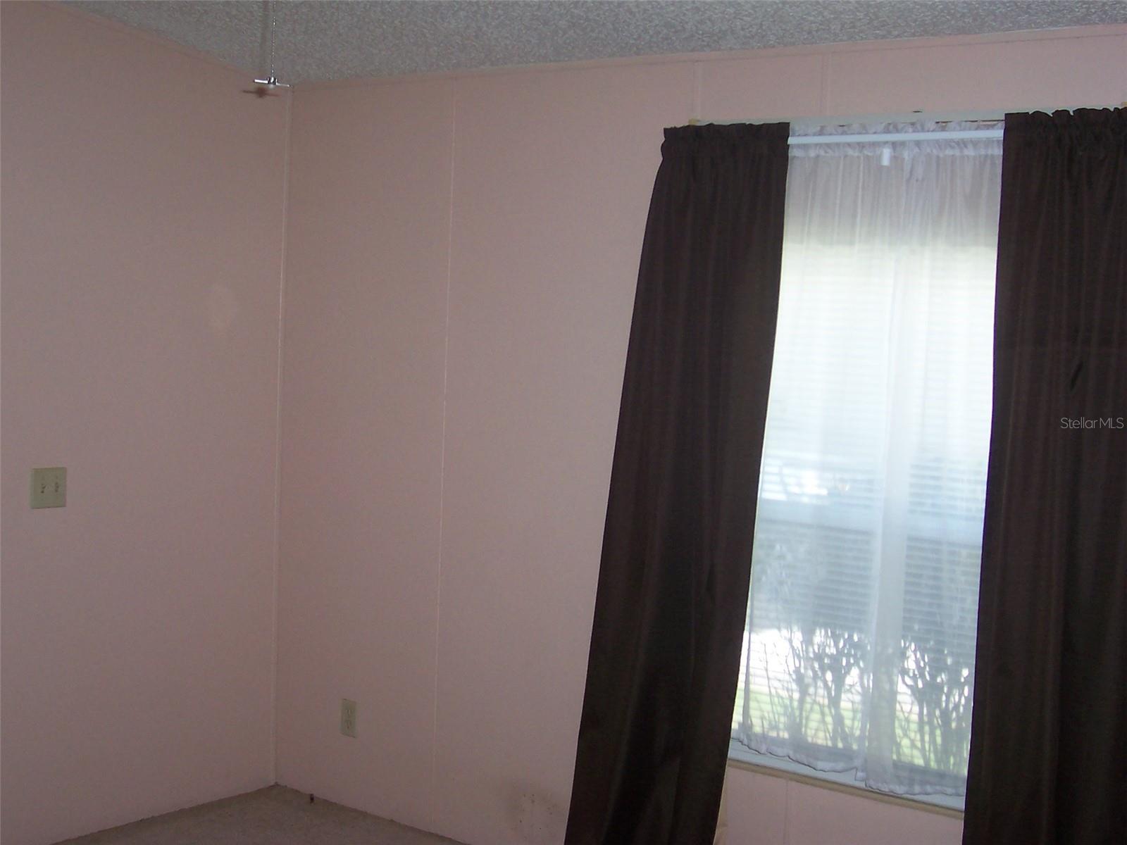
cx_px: 564
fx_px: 1498
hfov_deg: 41.2
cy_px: 422
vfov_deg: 31.5
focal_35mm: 46
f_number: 3
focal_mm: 7
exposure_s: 1/60
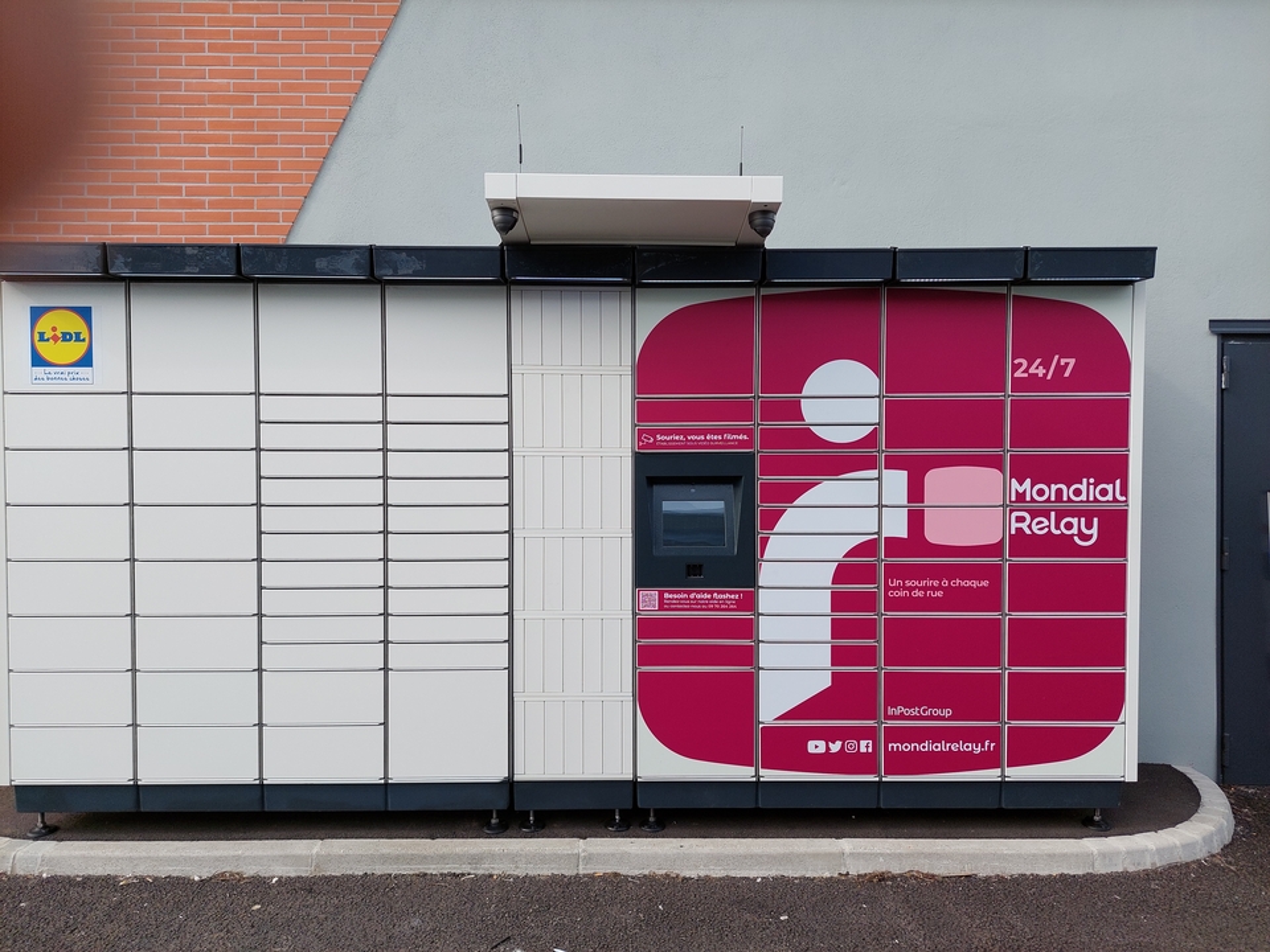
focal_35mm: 24
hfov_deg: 71.6
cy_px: 476
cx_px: 635
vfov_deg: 56.8
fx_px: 881
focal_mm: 5.23
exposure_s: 1/740
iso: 40
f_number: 1.8
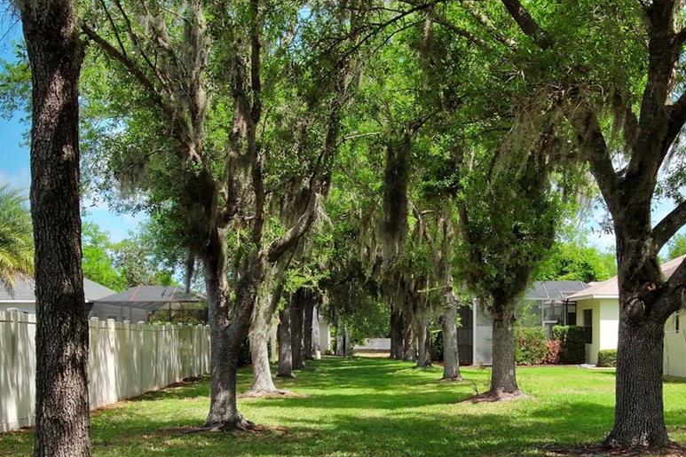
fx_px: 1143
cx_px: 369
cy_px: 343
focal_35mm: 60
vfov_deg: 22.4
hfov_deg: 33.4
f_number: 9
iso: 100
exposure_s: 1/400
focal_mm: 10.57
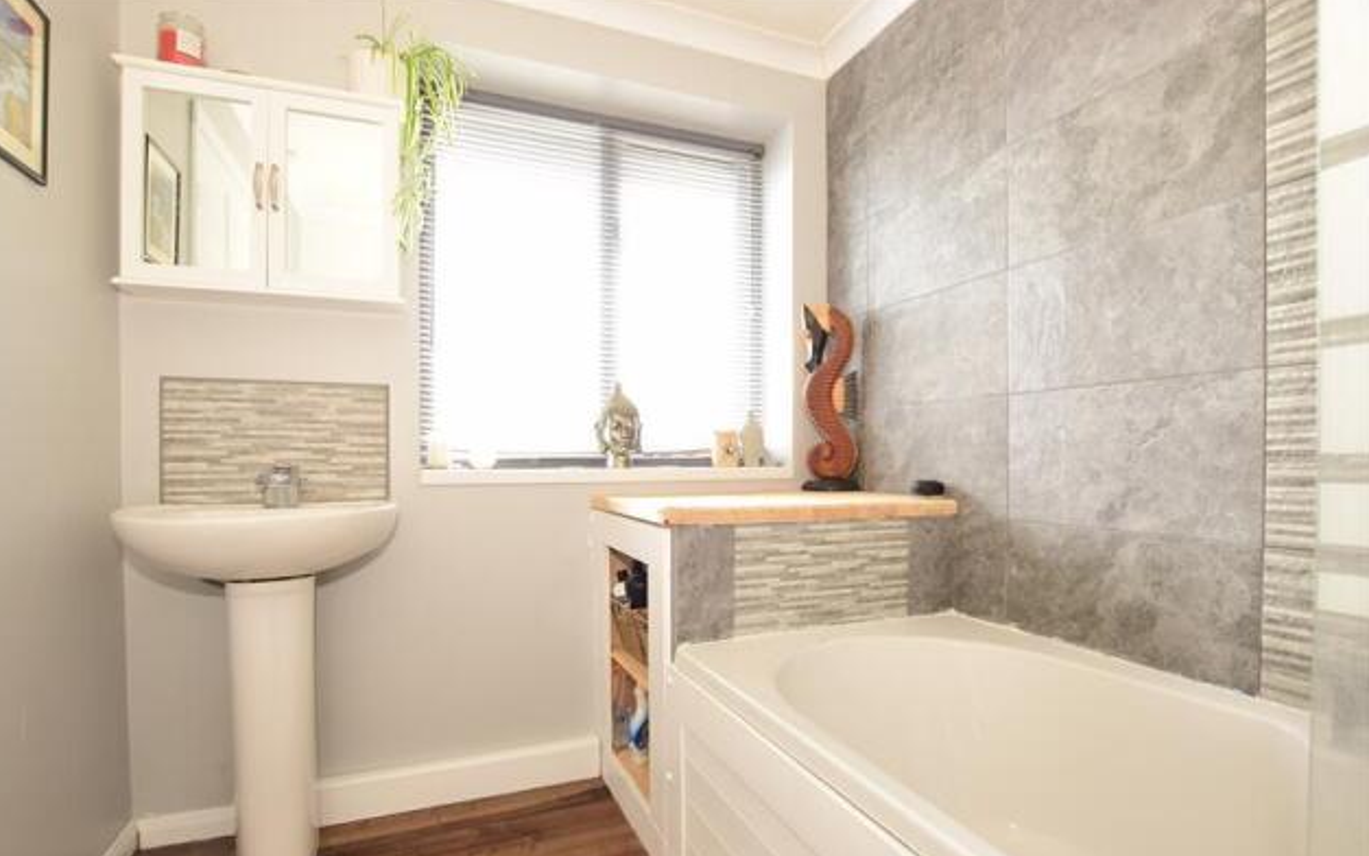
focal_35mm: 16
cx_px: 657
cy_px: 466
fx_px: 597
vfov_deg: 71.1
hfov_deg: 97.8
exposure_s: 1/5
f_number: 5.6
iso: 400
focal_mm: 10
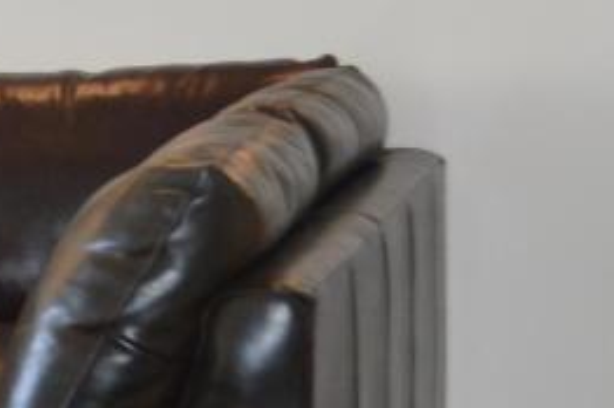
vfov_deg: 8.5
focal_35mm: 159
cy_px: -40
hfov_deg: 11.8
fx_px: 2708
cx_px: -557
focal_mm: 24
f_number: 4
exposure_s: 1/60
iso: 500
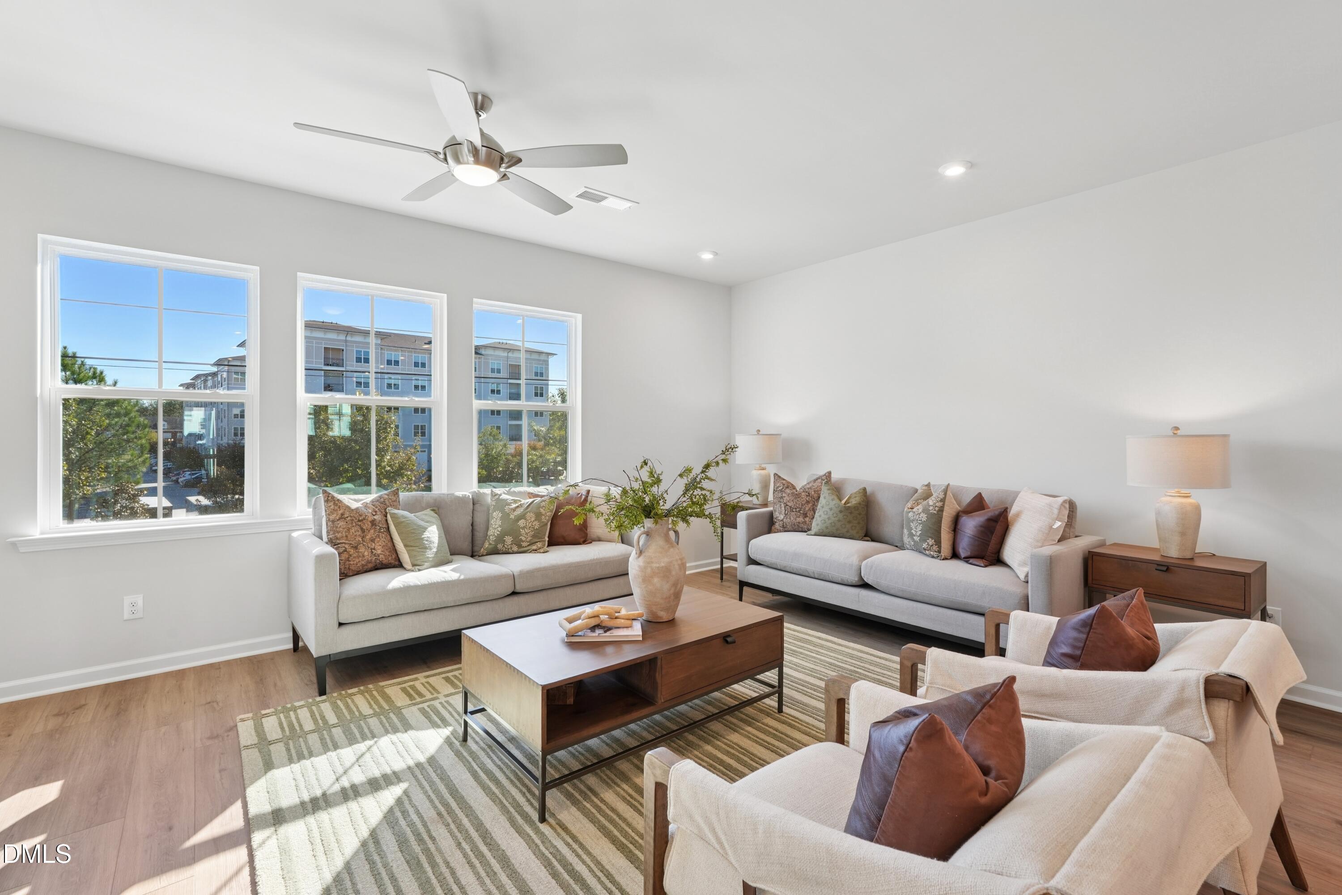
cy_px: 448
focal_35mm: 16
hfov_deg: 96.7
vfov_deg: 73.7
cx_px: 671
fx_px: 596
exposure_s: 1/20
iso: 200
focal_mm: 16
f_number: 10
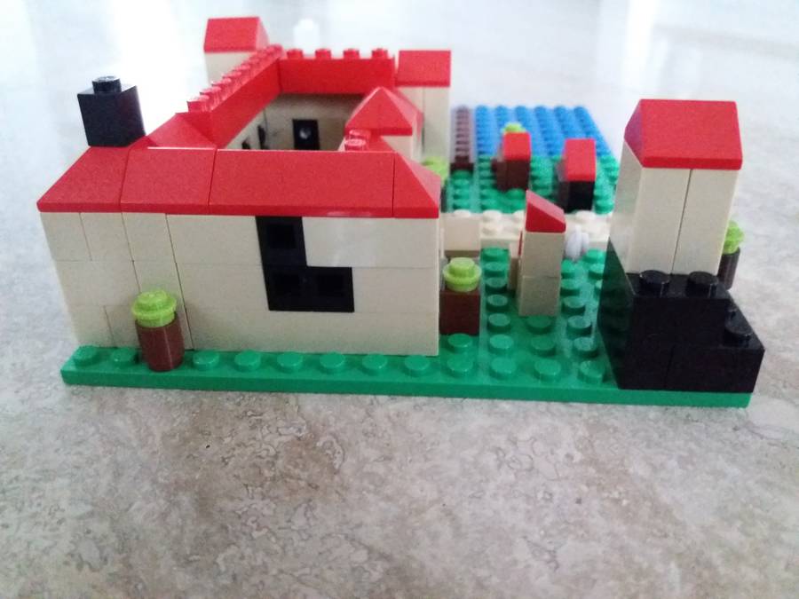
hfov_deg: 63.4
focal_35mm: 28
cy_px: 300
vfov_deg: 49.7
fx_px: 646
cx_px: 400
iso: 1250
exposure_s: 1/17
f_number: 1.9
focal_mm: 3.7
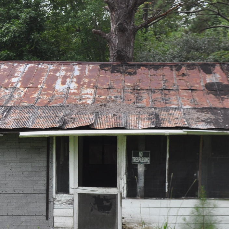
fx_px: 928
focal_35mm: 124
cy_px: 199
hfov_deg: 14.0
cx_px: 68
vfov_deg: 14.0
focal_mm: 32
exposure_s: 1/160
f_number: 6.3
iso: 400
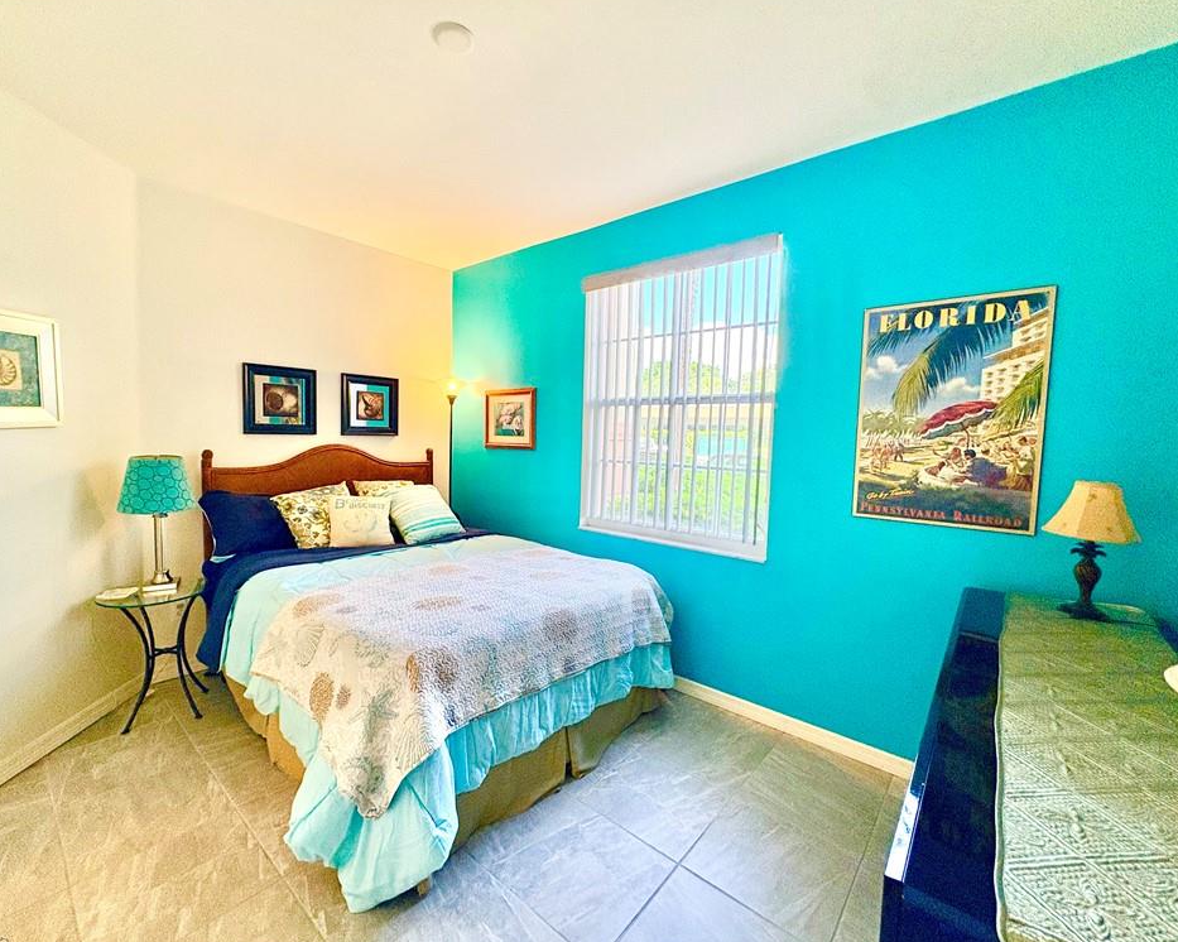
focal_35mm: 15
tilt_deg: -2.4
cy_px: 470
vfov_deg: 84.0
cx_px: 561
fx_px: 523
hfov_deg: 96.7
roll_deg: -0.7
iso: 125
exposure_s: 1/120
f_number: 2.2
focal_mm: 2.22
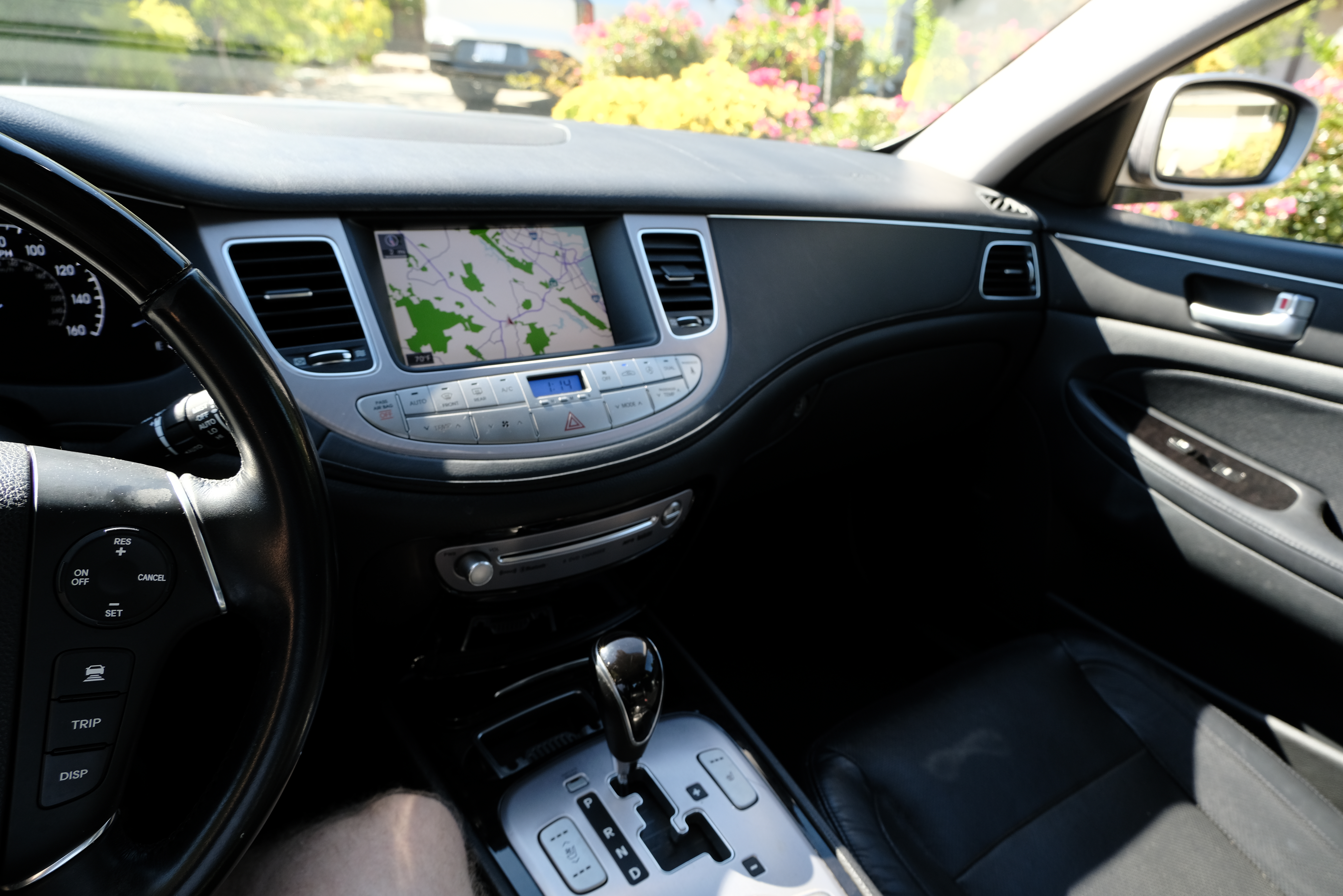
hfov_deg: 76.1
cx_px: 672
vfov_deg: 55.1
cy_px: 448
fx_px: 858
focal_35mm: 23
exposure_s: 1/125
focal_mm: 15
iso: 320
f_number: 4.5
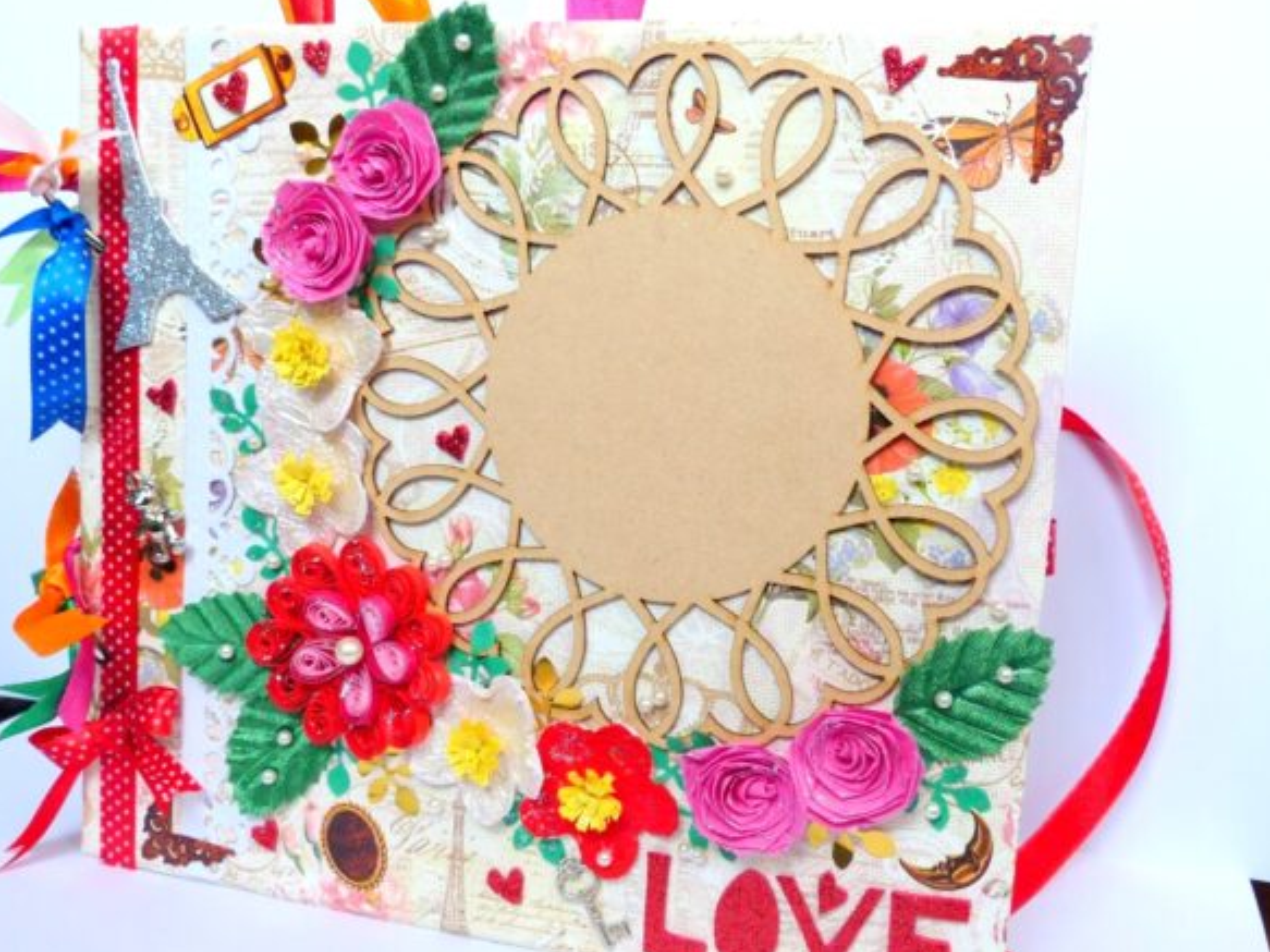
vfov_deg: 40.7
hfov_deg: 52.6
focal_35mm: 35
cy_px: 477
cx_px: 630
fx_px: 1284
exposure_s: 1/100
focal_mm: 6.2
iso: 100
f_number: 2.8
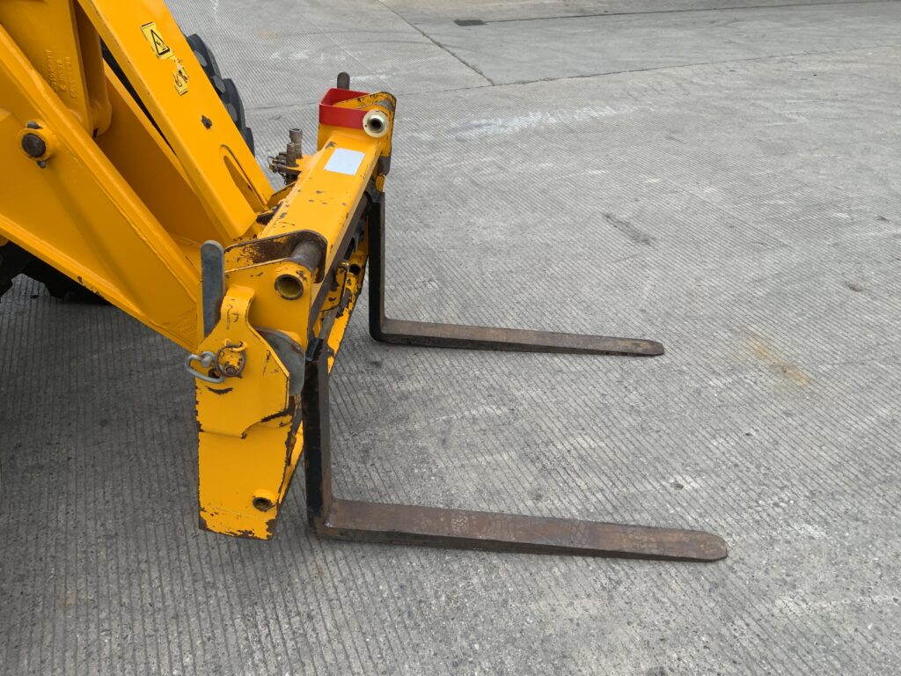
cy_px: 338
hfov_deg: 61.7
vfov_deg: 48.2
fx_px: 755
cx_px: 450
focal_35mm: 29
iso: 16
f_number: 1.8
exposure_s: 1/551
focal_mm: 3
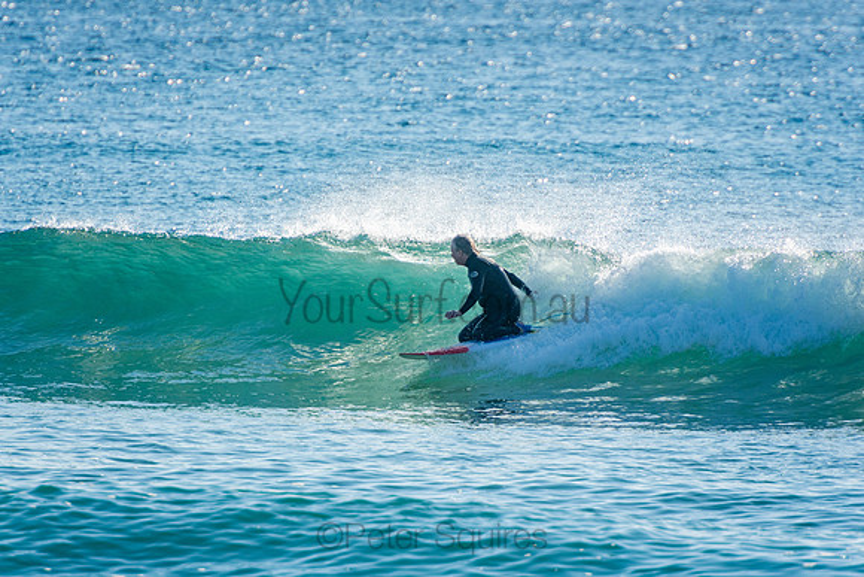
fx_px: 14403
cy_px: 288
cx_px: 432
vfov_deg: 2.3
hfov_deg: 3.4
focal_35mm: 600
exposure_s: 1/1250
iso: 250
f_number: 5.6
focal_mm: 400
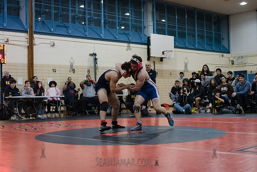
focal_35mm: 50
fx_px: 357
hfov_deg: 39.6
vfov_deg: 27.0
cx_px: 128
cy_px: 86
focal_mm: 50
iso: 8000
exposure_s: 1/400
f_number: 3.2
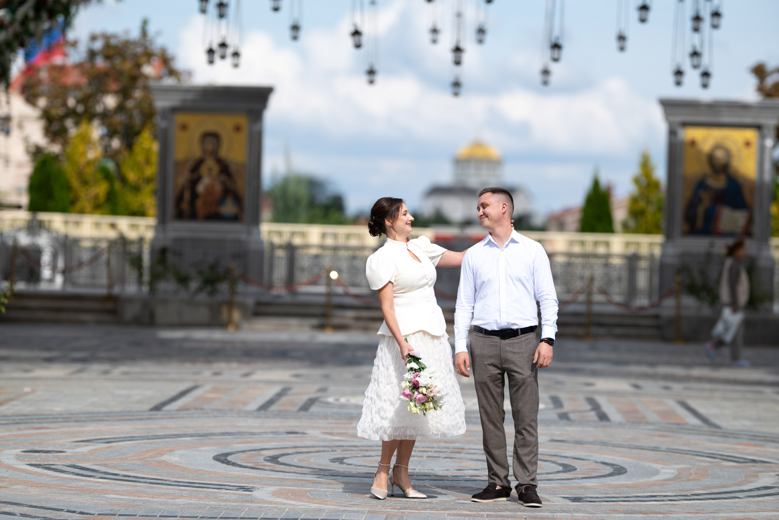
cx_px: 390
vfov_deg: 10.2
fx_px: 2921
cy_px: 260
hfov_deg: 15.2
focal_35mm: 135
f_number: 2
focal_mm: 135
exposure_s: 1/2500
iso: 64
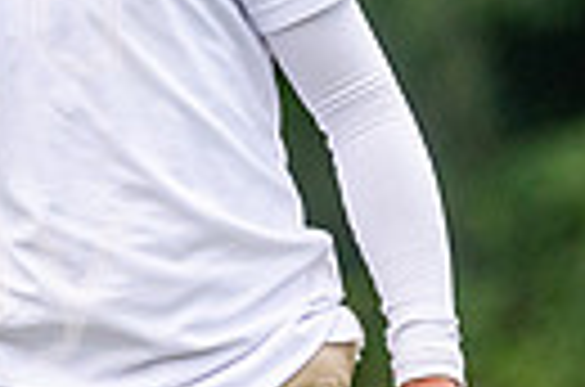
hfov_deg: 1.0
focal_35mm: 2010
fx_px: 32583
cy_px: 40
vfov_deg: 0.7
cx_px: -446
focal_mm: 300
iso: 320
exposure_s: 1/2000
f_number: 4
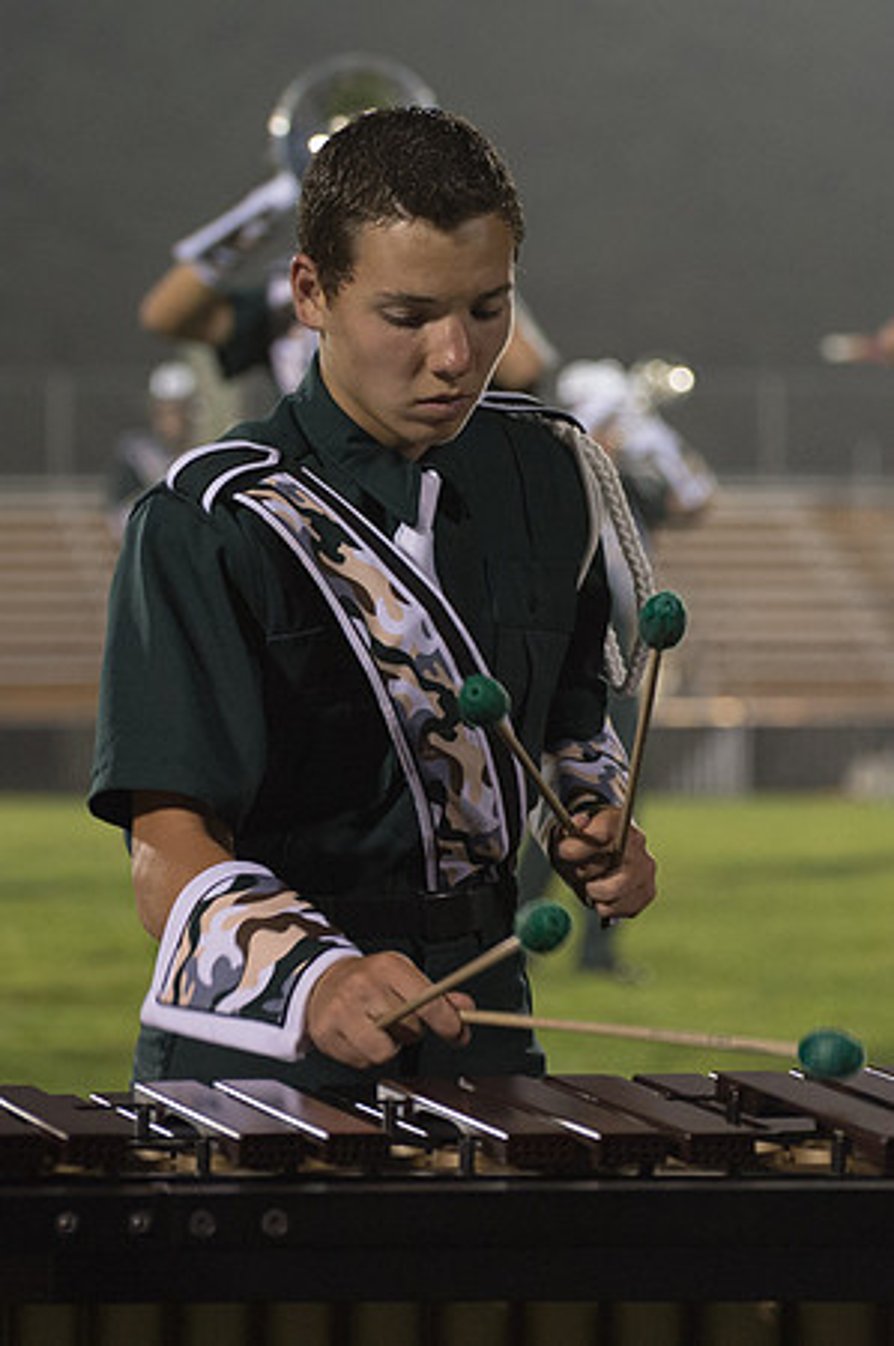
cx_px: 465
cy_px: 546
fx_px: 8134
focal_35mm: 218
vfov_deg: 9.5
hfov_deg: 6.3
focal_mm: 122
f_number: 4.8
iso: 4500
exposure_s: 1/160
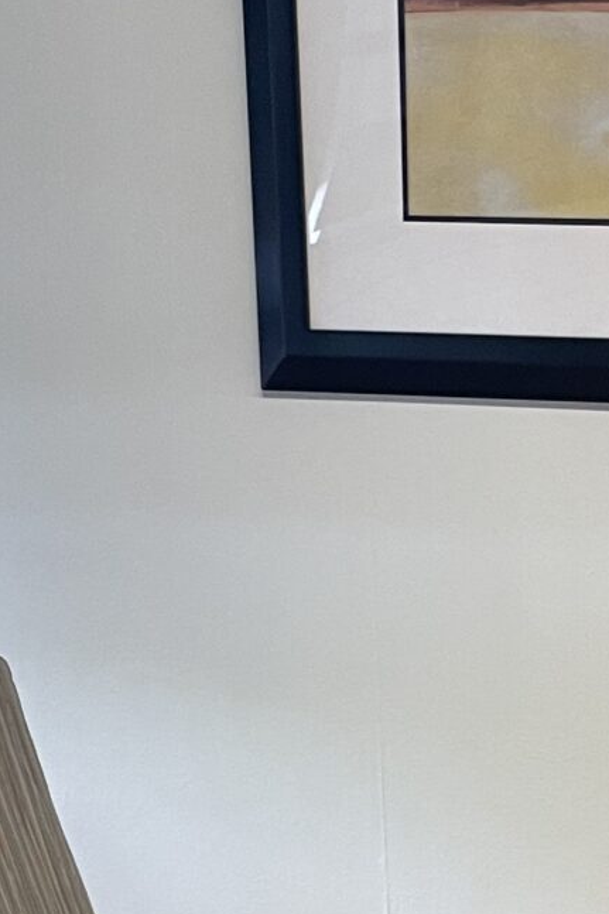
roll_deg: +0.9
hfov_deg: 12.6
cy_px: 1024
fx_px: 2716
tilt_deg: -19.1
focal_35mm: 107
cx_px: 608
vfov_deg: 18.3
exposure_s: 1/60
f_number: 1.6
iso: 100
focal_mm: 4.2
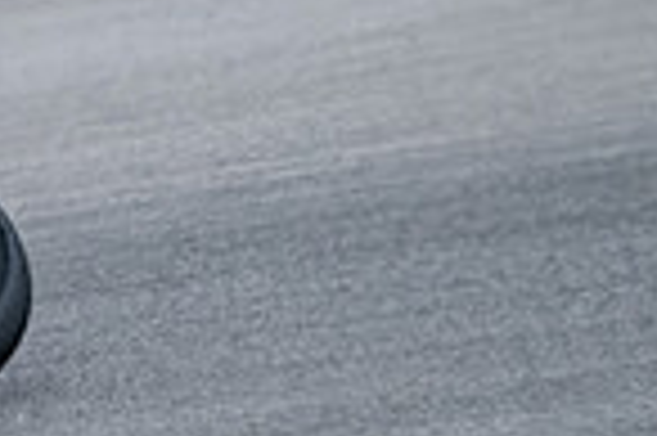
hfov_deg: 0.7
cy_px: -119
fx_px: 54269
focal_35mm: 2977
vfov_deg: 0.5
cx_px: -504
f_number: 5.6
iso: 1600
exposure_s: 1/4000
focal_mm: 500
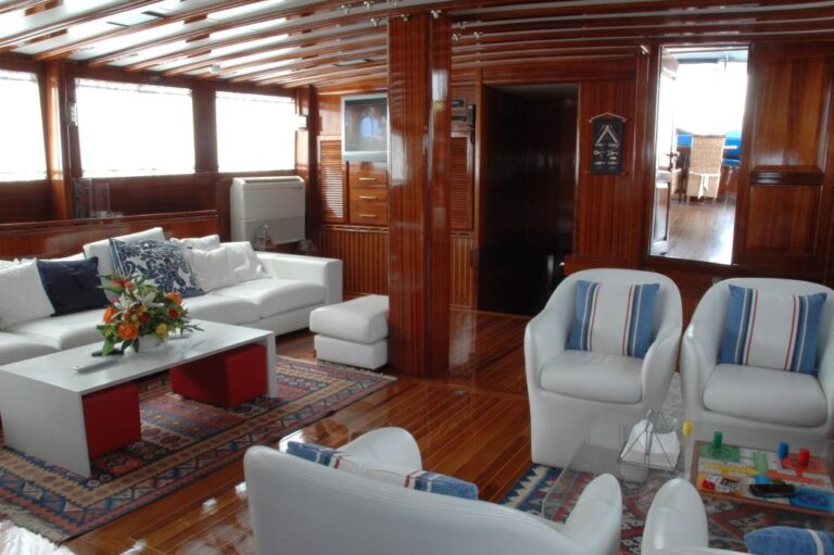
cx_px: 417
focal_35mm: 27
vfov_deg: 47.9
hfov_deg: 67.4
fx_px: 625
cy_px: 278
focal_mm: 18
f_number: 22
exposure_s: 1.3
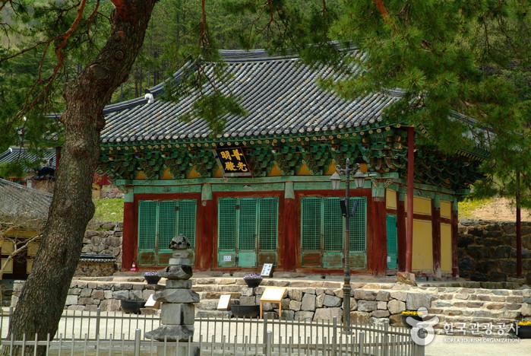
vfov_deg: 16.5
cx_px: 266
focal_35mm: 83
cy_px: 178
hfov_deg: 24.4
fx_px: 1226
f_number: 11
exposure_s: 1/125
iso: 200
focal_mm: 55
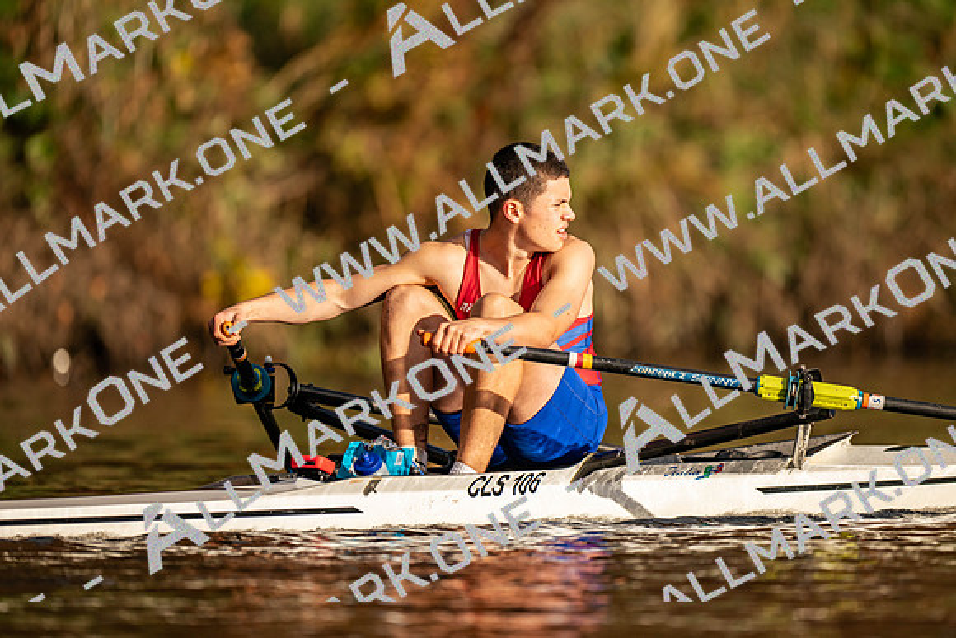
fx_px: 15936
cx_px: 478
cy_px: 319
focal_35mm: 600
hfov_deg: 3.4
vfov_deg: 2.3
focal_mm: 600
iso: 180
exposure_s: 1/2500
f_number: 4
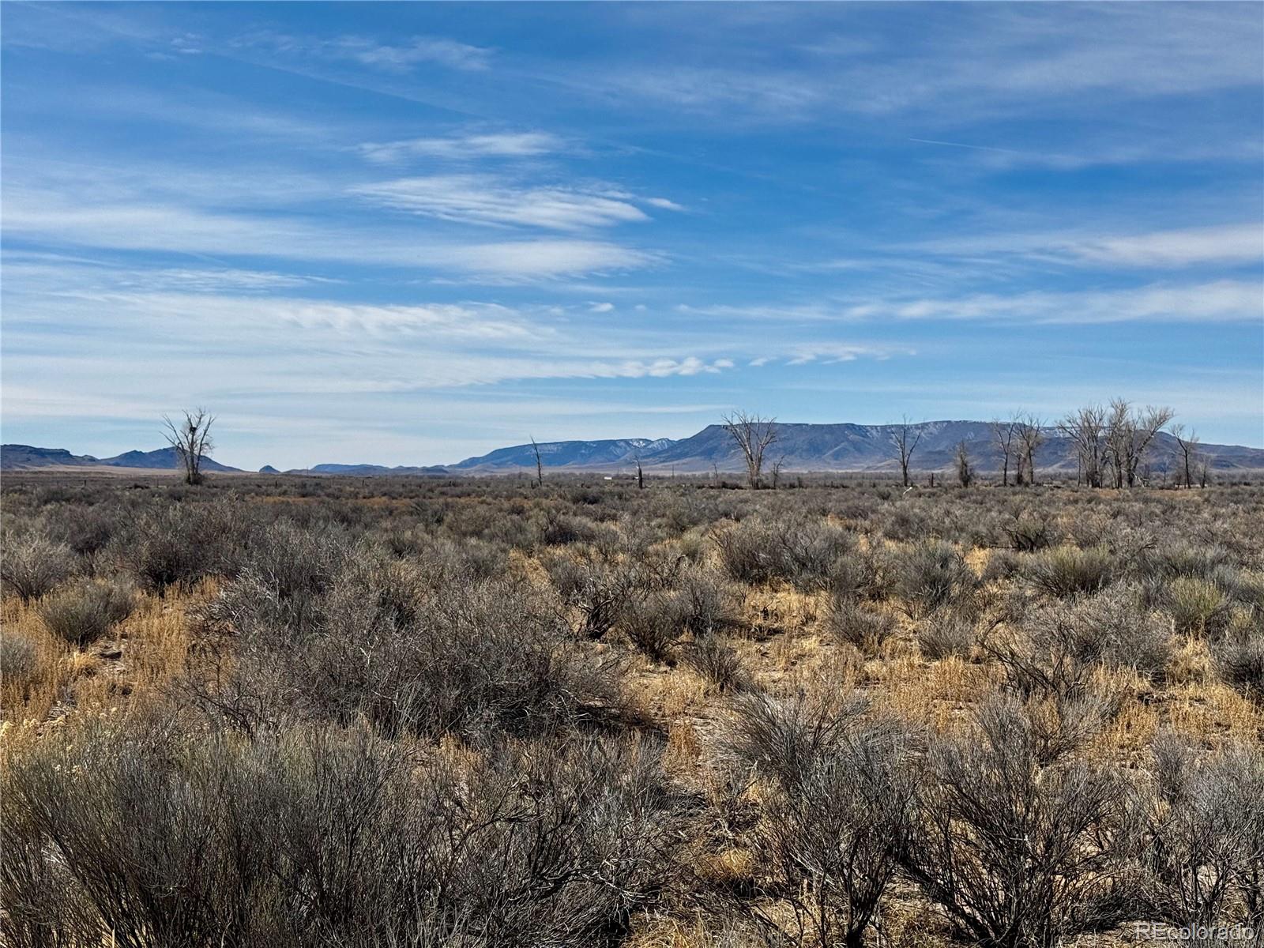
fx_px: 1753
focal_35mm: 48
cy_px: 474
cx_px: 632
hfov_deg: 39.7
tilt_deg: -0.9
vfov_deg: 30.3
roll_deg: -0.3
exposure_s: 1/7092
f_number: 1.78
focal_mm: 6.76
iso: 64
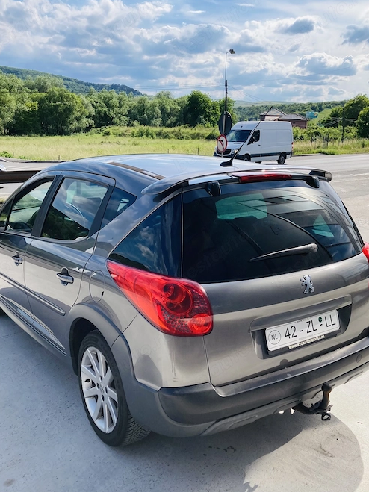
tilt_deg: -16.2
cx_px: 183
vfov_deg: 53.8
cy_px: 276
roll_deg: -2.3
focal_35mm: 34
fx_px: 483
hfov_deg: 41.8
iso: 20
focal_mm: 3.99
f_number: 1.8
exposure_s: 1/2024
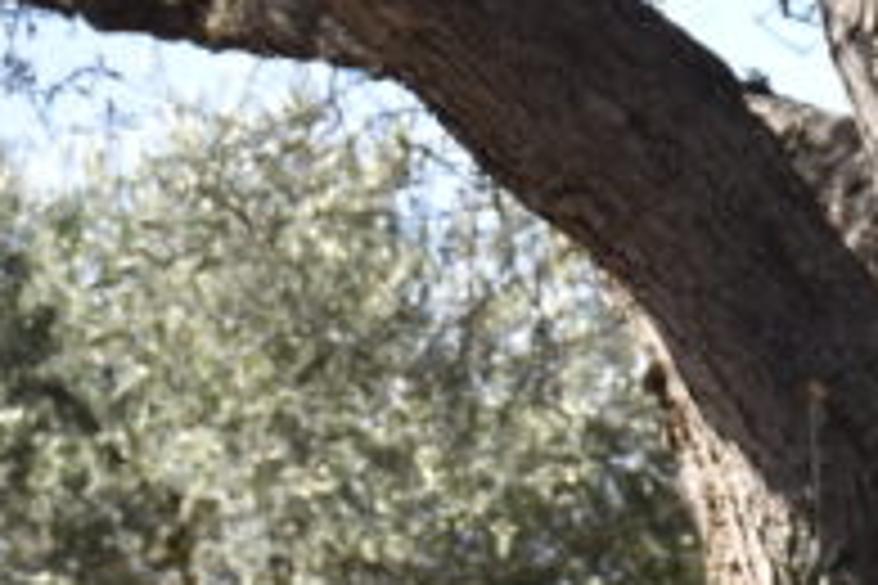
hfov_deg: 6.5
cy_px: -556
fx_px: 7682
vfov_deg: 4.3
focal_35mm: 315
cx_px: 1283
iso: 400
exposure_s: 1/1250
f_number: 5
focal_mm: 40
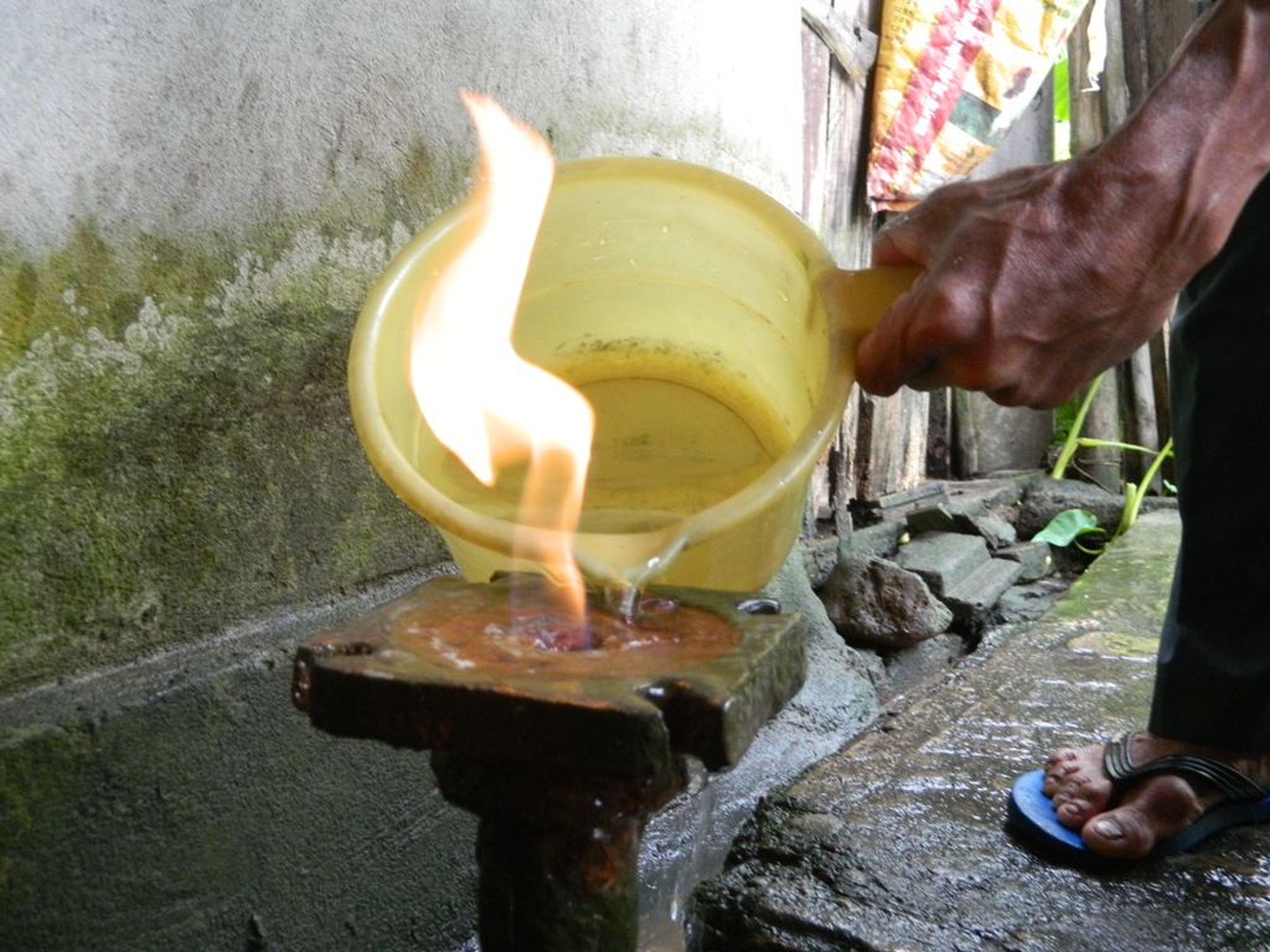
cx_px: 635
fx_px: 1504
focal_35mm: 41
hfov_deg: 45.8
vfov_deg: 35.1
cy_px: 476
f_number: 3.5
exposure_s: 1/30
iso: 400
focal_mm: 7.3
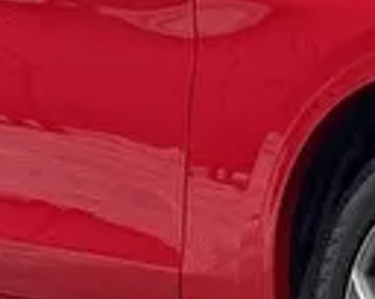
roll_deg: -0.1
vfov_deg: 5.3
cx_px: 346
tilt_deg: -1.3
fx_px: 3247
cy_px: 62
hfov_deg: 6.6
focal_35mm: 293
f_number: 1.78
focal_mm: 6.76
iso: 160
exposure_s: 1/196
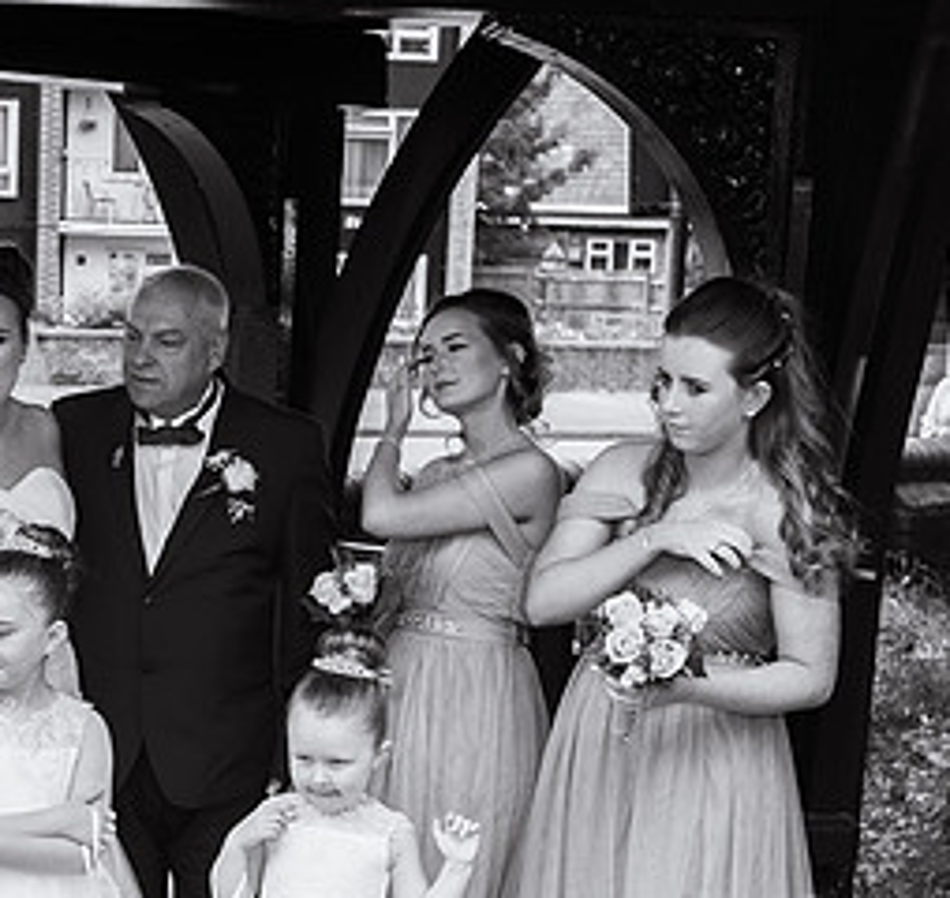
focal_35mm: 82
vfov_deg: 20.3
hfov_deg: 21.1
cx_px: 24
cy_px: 704
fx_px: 2477
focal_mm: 35
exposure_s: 1/250
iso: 100
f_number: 4
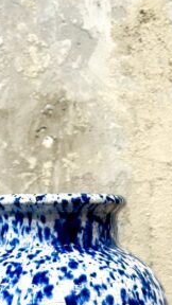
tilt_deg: +1.2
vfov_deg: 17.5
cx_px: 57
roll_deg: +0.1
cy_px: 259
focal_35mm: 121
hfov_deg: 10.0
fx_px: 981
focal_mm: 6.86
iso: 50
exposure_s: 1/127
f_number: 1.78
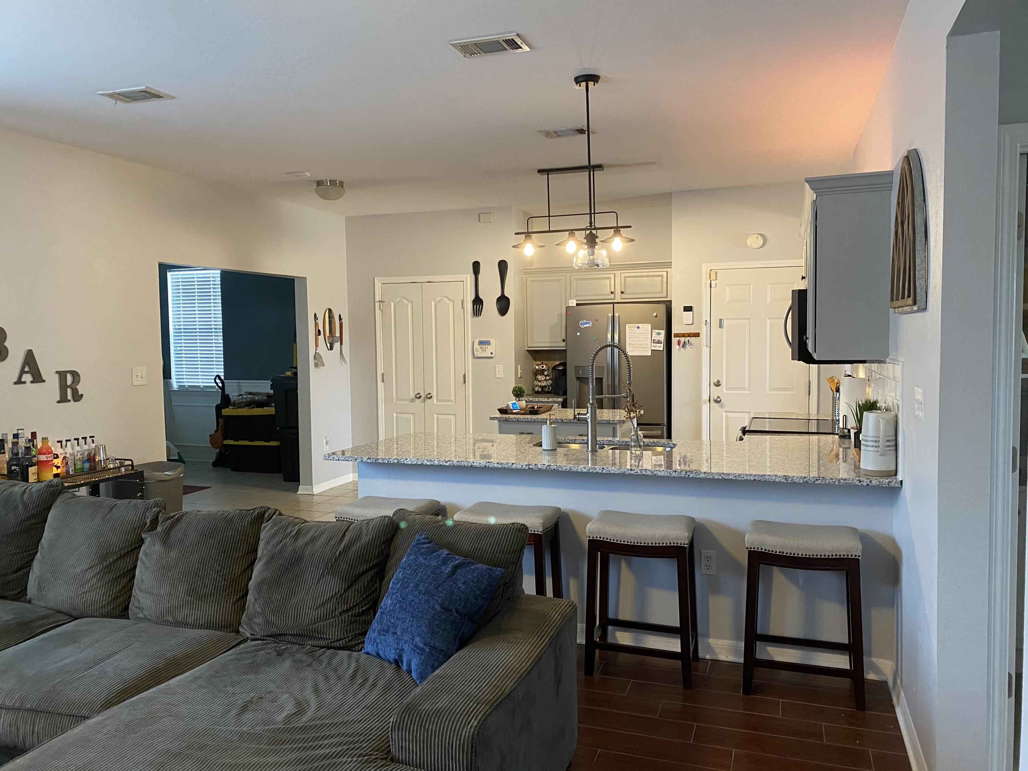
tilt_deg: -2.7
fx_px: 772
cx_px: 514
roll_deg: +0.9
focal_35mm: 26
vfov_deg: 53.1
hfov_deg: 67.3
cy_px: 386
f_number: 1.8
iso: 400
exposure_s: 1/60
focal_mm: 4.25
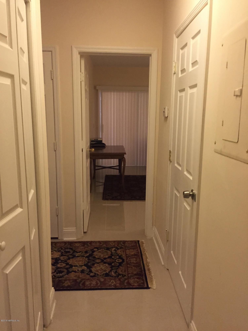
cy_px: 166
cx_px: 124
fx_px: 277
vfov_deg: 61.7
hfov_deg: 48.2
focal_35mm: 29
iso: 250
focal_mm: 4.15
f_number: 2.2
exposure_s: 1/30
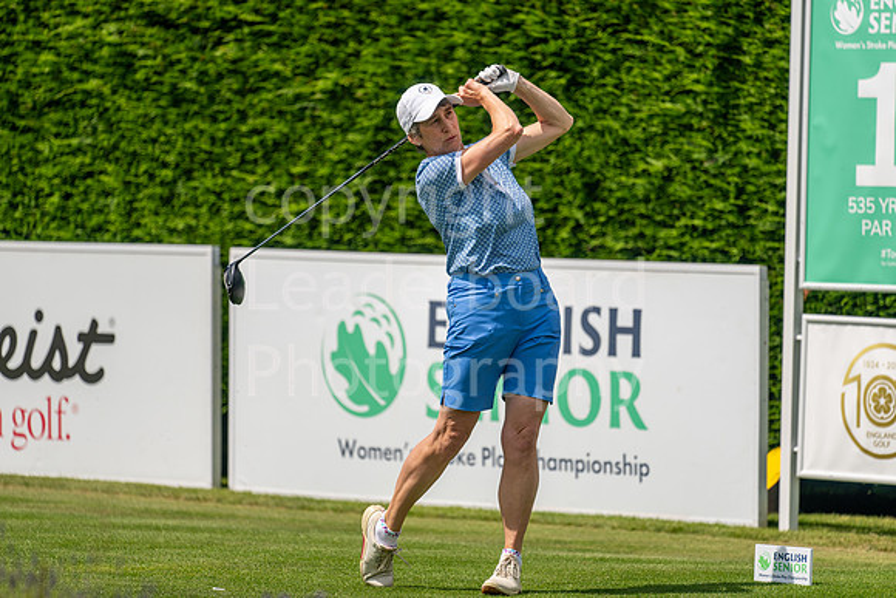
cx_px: 448
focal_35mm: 300
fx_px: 7468
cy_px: 299
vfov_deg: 4.6
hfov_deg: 6.9
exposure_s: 1/2000
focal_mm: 300
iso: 200
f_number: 4
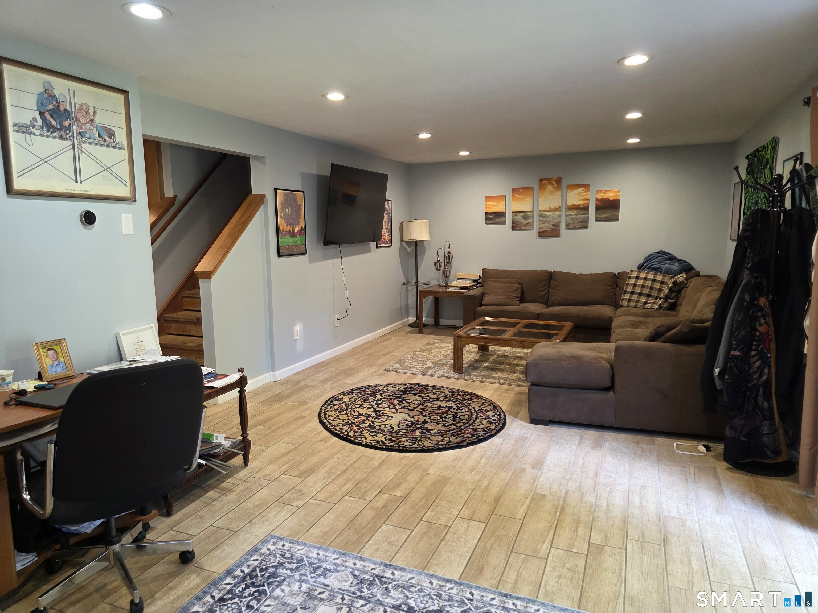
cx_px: 409
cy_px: 306
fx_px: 544
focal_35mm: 23
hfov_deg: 73.9
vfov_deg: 58.9
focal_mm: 6.3
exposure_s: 1/120
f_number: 1.7
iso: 400
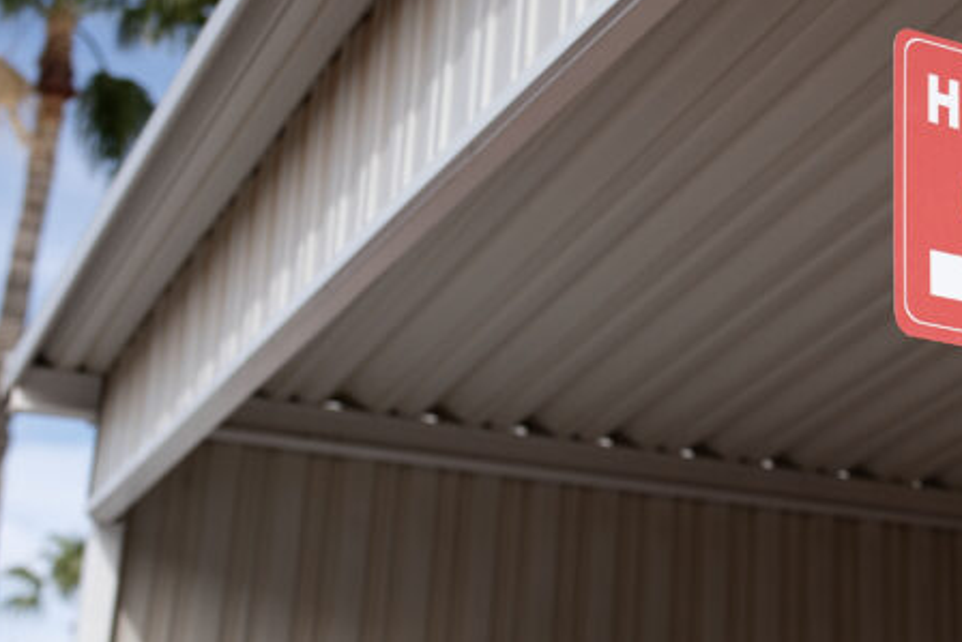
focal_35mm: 80
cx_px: 1091
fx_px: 2138
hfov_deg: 23.6
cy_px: 219
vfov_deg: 17.0
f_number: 3.2
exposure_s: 1/2500
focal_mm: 35
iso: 160
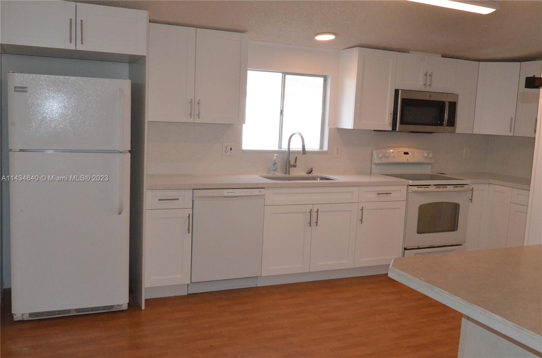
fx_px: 541
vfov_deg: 36.7
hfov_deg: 53.2
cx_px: 271
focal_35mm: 36
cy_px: 179
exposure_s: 1/250
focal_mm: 24
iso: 5000
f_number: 10
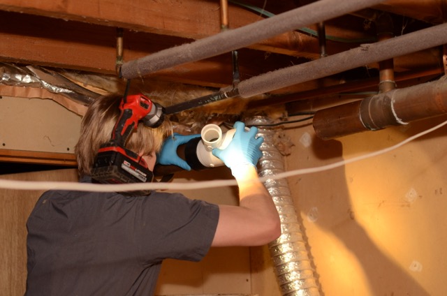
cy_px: 148
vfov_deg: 18.1
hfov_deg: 27.0
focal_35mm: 75
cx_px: 224
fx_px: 929
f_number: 2.8
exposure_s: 1/200
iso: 800
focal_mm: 50
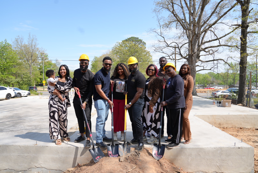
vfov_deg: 53.2
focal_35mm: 24
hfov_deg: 73.7
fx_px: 172
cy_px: 86
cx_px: 129
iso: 100
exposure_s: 1/500
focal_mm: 24
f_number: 4.5
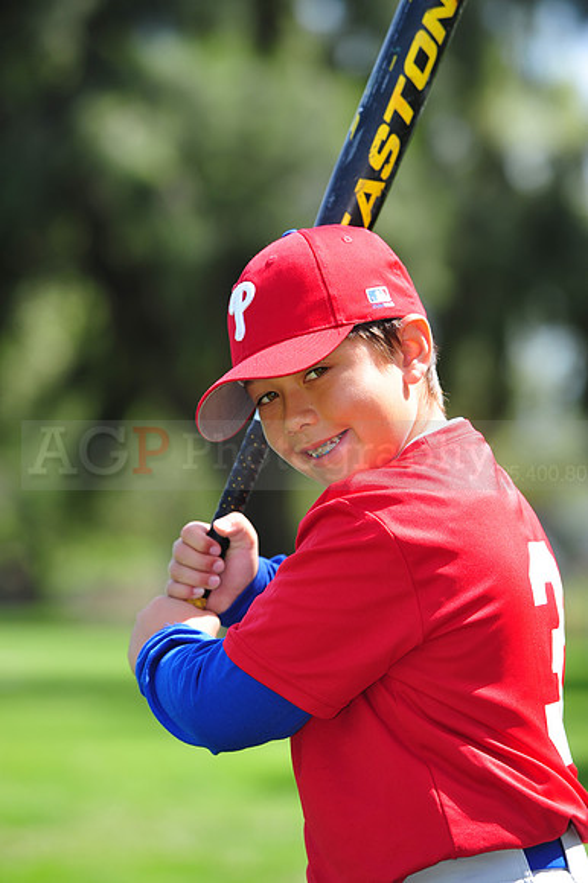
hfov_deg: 6.9
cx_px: 294
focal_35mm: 200
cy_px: 442
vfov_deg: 10.3
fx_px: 4905
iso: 200
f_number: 5.6
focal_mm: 200
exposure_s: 1/320
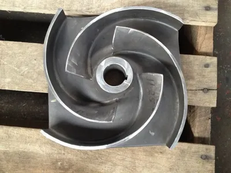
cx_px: 116
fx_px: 234
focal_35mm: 35
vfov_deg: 40.7
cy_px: 86
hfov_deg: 52.6
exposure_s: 1/20
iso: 160
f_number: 2.4
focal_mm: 4.28
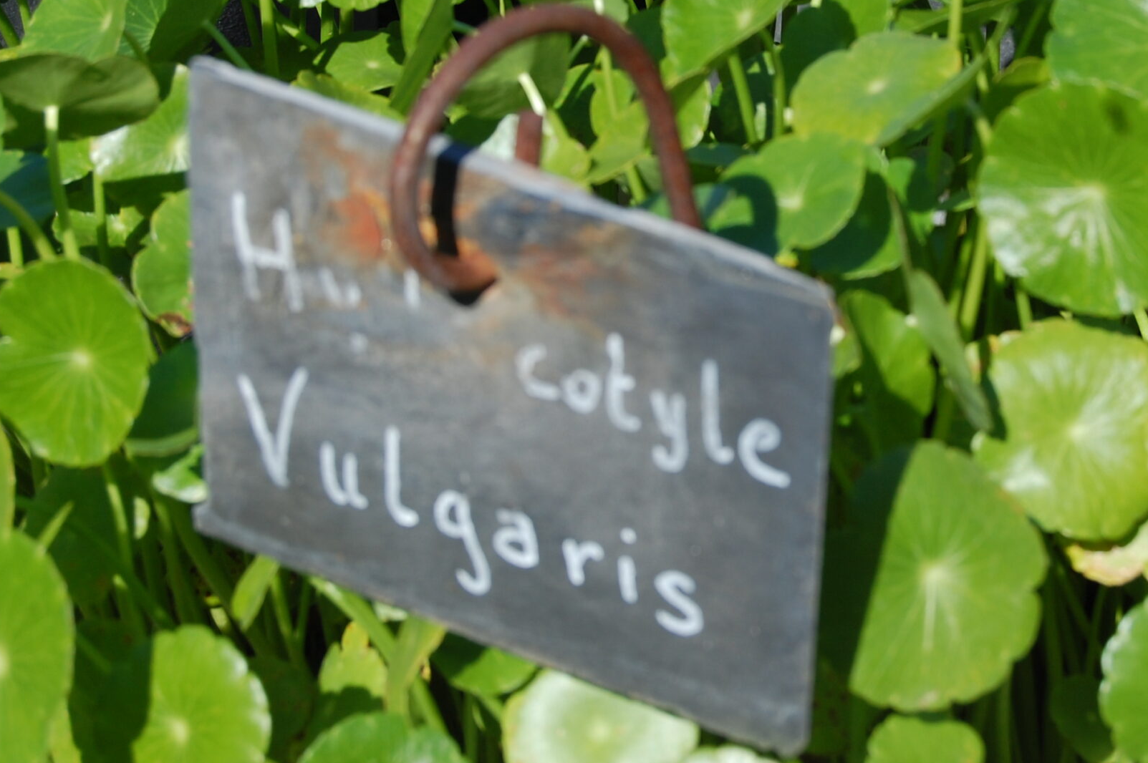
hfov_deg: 18.9
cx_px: 735
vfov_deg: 12.7
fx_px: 3435
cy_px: 220
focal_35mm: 108
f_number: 9
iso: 200
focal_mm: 45
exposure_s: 1/320
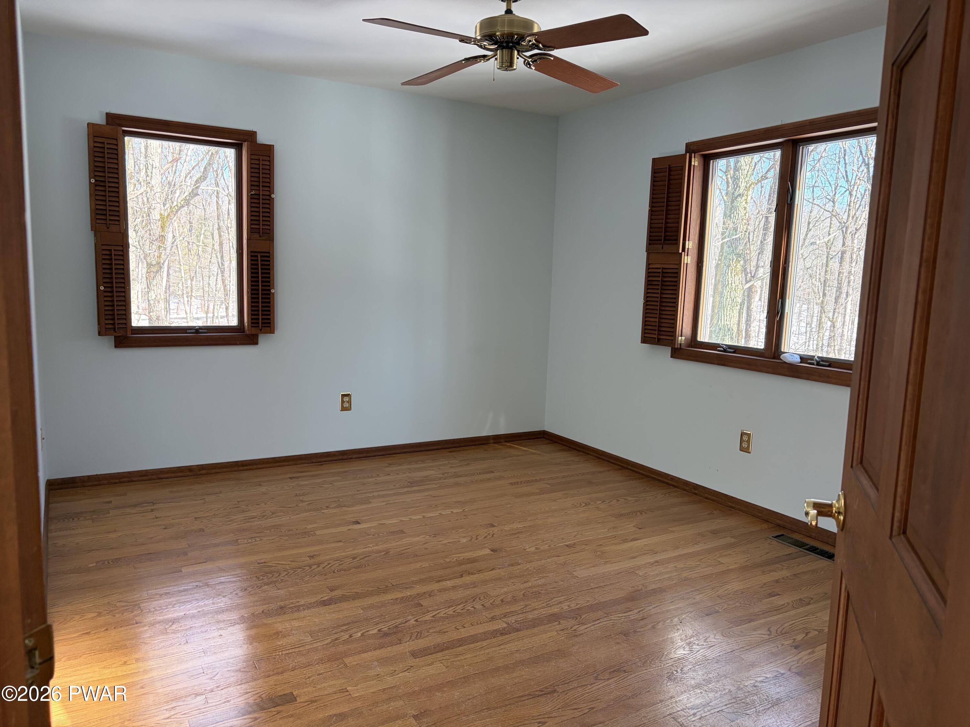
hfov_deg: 67.3
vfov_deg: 53.1
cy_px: 364
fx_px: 729
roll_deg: -2.0
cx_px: 485
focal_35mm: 26
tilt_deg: -7.2
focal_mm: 5.96
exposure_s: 1/133
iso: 125
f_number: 1.6
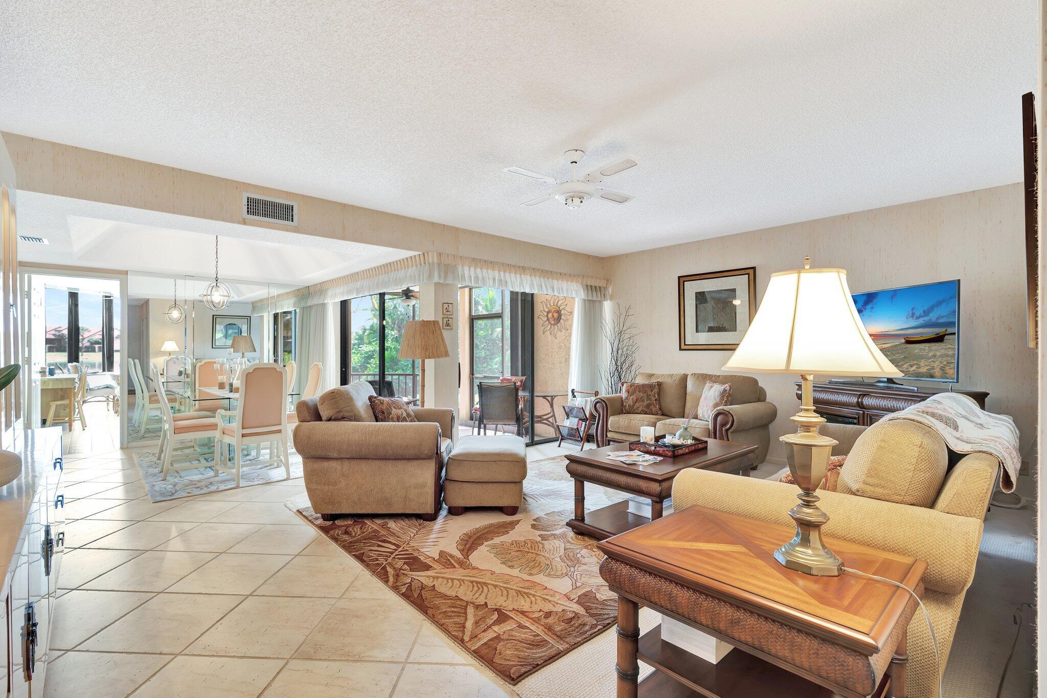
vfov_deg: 73.7
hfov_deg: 96.7
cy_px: 349
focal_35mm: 16
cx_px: 524
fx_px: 465
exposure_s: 1/2.5
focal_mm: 16
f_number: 5.6
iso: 100
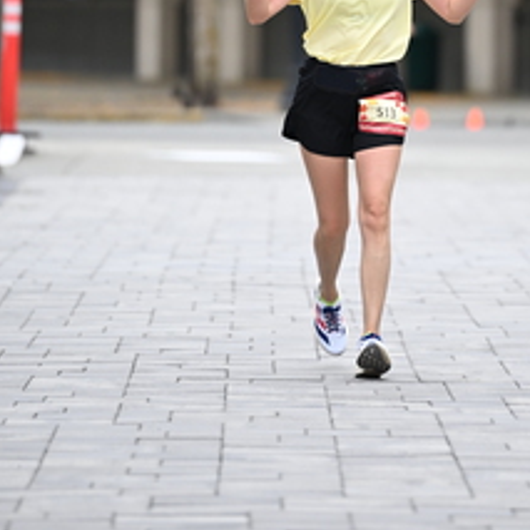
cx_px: 365
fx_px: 7622
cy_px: 5
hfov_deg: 4.0
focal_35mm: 440
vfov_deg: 4.0
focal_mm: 200
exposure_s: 1/2000
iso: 640
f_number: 2.8
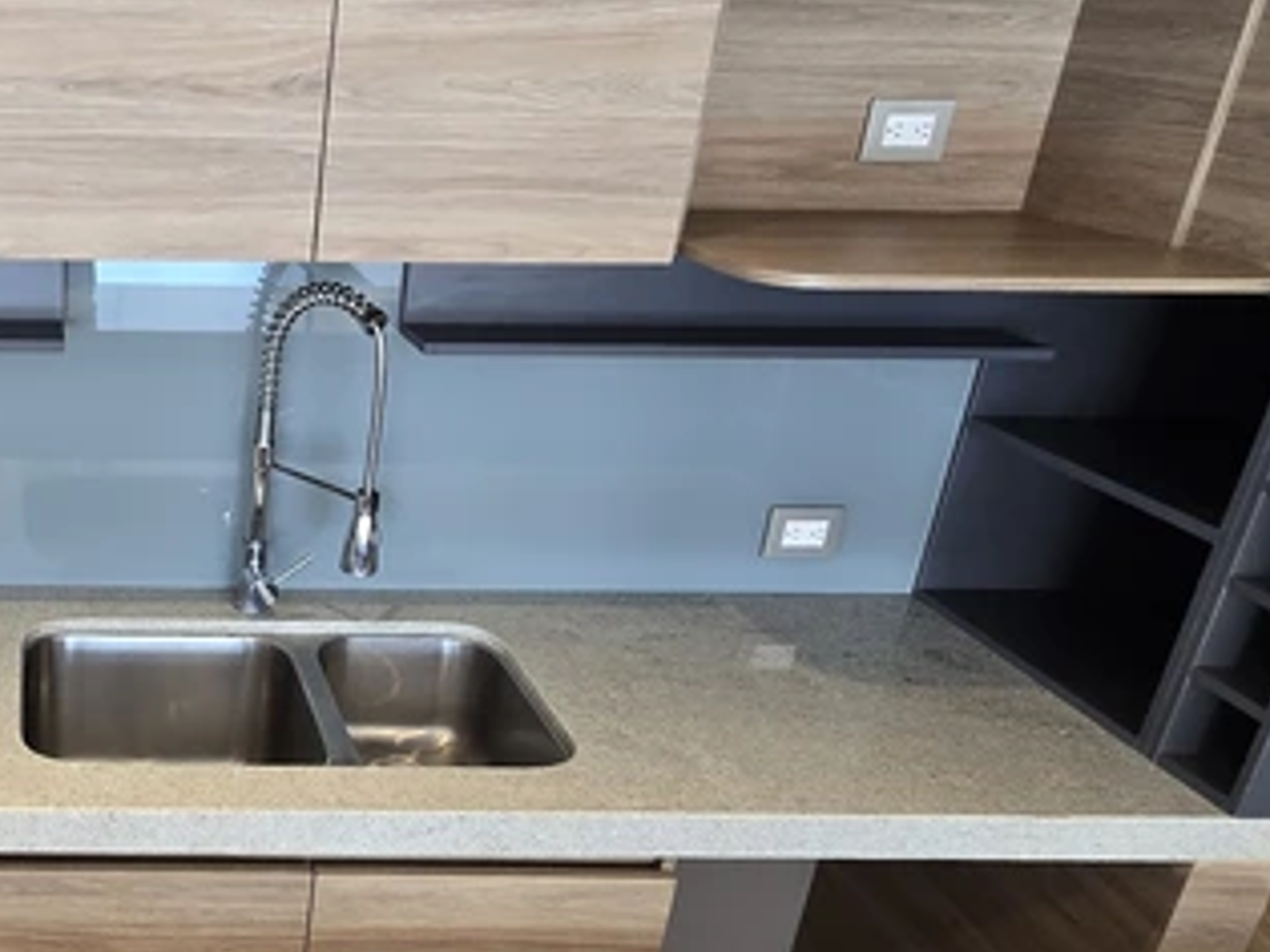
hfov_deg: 47.3
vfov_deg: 42.8
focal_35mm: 33
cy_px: 553
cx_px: 36
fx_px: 1210
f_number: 2.2
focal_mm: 2.2
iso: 250
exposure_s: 1/60
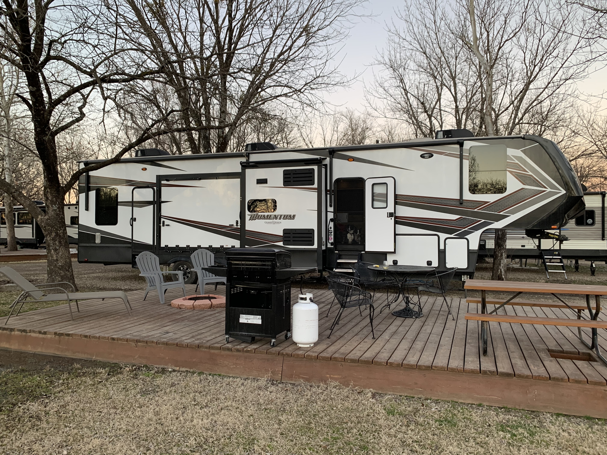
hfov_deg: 67.3
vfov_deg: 53.1
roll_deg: -0.7
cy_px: 228
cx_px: 304
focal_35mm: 26
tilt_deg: +0.8
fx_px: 456
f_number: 1.8
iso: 100
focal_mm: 4.25
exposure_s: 1/121
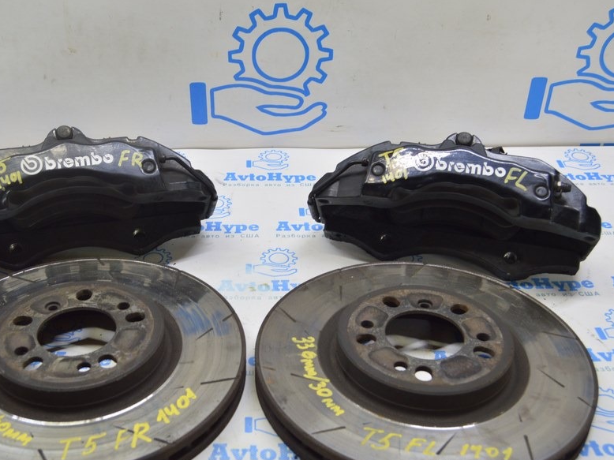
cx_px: 258
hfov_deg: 43.2
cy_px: 248
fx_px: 774
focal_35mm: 44
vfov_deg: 33.1
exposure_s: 1/20
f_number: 5.6
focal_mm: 23
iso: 400
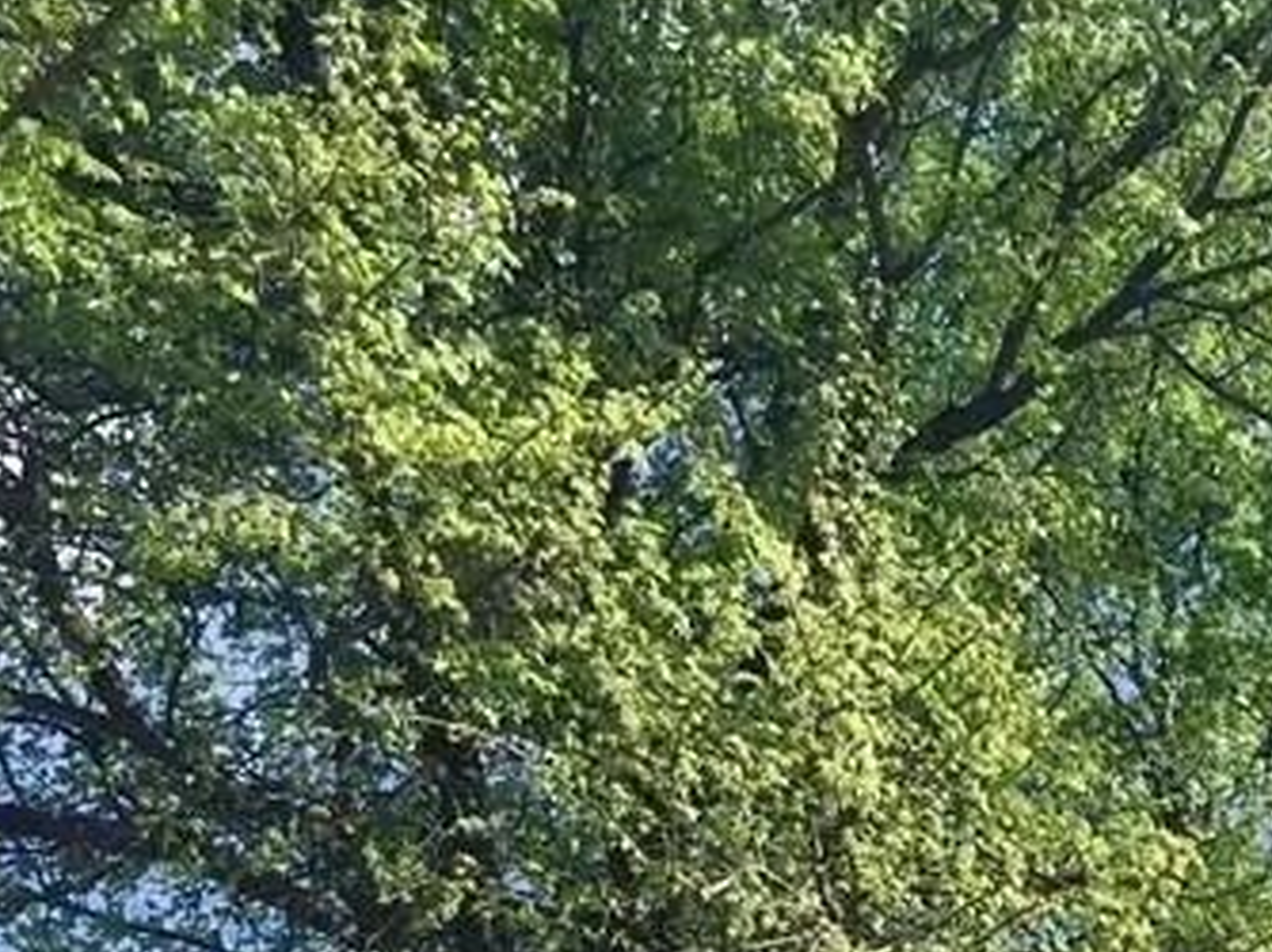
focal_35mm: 89
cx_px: 1794
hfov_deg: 19.7
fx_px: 3268
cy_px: 1420
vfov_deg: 15.3
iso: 32
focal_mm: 4.15
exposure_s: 1/1364
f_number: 2.2
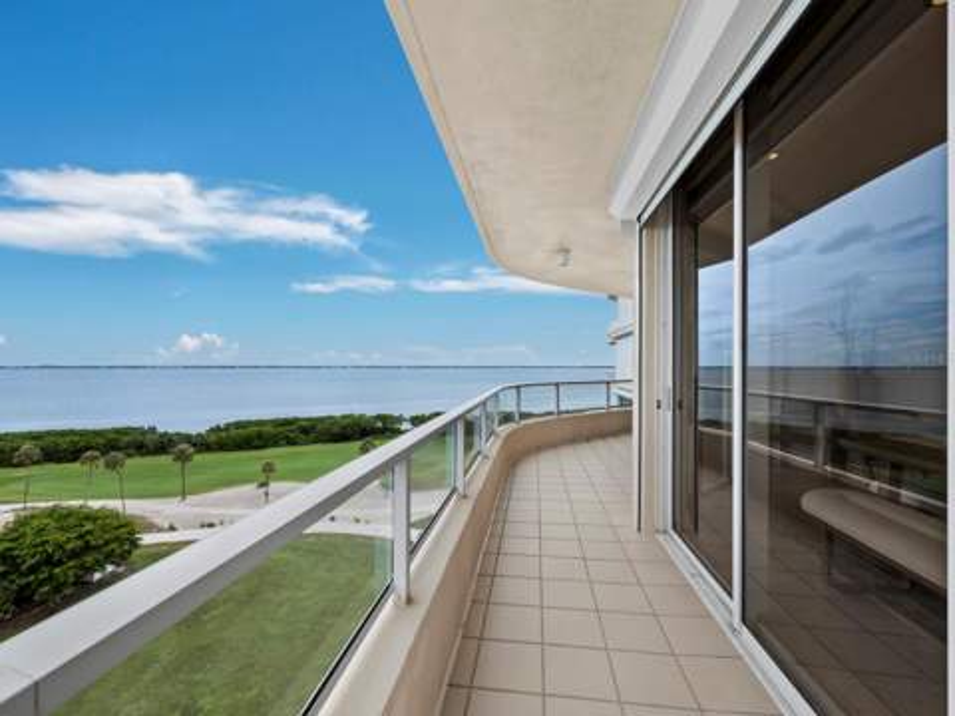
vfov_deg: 85.7
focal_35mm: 14
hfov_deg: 102.1
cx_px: 478
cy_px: 358
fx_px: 386
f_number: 11
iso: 400
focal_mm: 7
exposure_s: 1/125
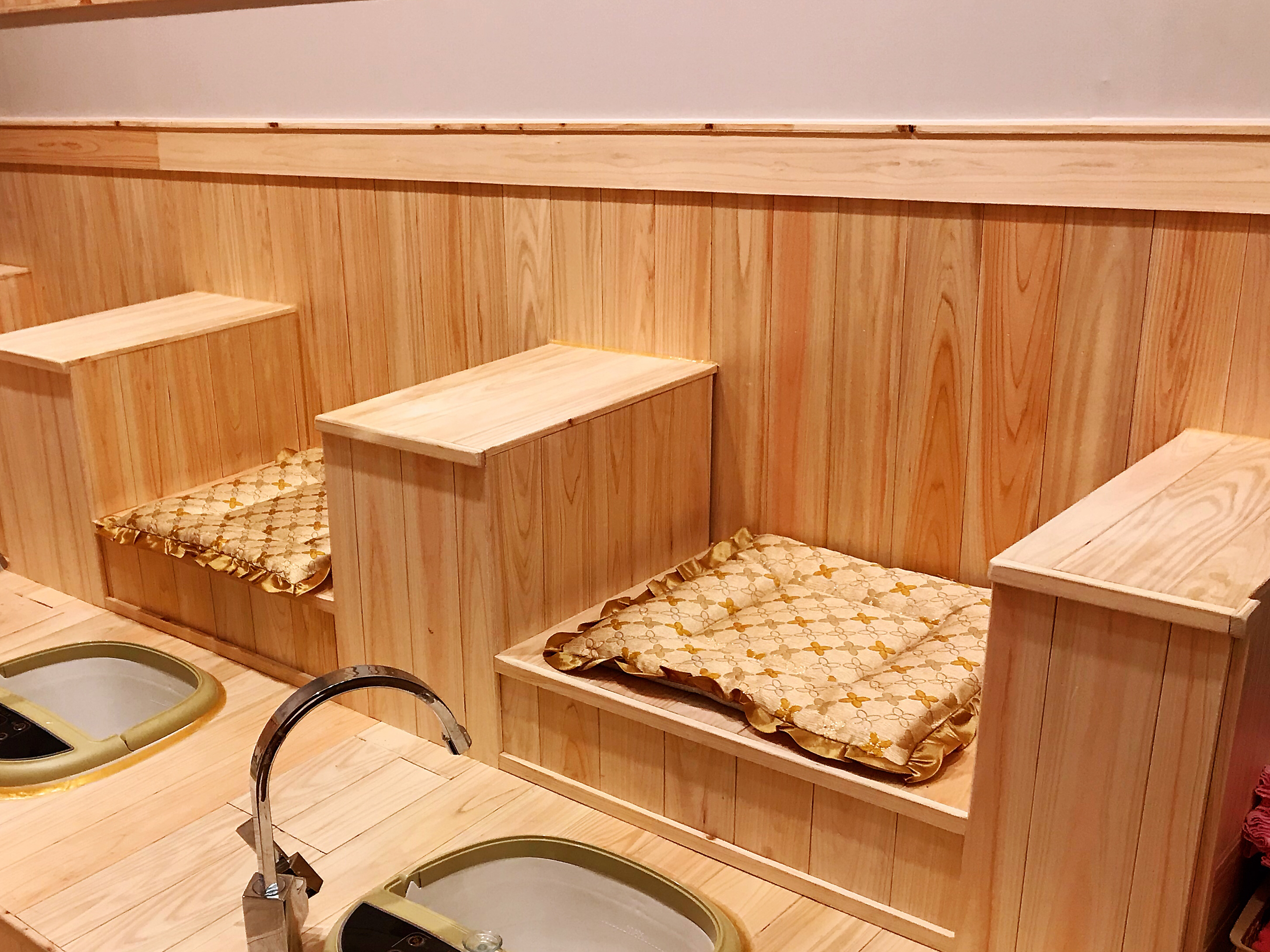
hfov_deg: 46.9
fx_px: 1431
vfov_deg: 36.7
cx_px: 402
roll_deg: +4.5
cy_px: 574
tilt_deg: -20.8
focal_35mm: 39
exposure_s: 1/30
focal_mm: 3.99
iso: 32
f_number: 1.8
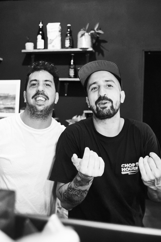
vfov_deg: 48.5
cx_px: 80
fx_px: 268
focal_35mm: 40
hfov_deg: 33.4
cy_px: 121
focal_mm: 27
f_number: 2.8
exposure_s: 1/250
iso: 6400
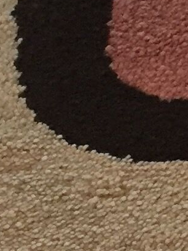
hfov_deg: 6.0
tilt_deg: -39.1
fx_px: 1680
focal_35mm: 232
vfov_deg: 8.5
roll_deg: +2.8
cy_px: 21
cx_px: 519
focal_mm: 4.15
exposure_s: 1/33
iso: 320
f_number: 2.2
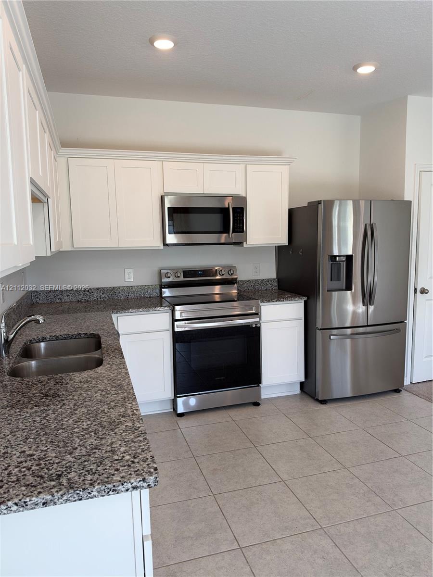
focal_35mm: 24
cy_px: 288
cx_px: 216
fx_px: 400
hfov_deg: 56.8
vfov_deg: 71.6
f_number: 1.8
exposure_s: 1/130
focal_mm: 6.93
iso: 50
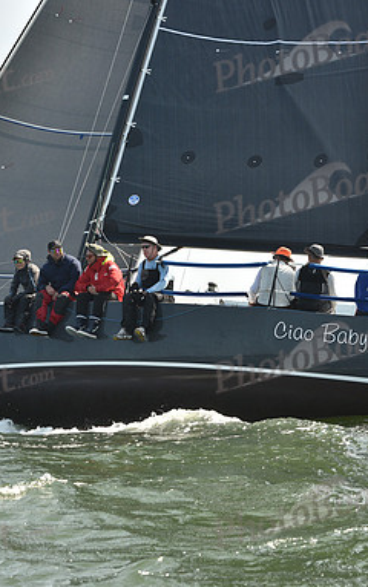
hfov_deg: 12.1
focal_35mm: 108
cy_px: 295
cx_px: 135
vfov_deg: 19.3
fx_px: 1730
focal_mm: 70
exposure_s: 1/800
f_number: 6.3
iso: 250
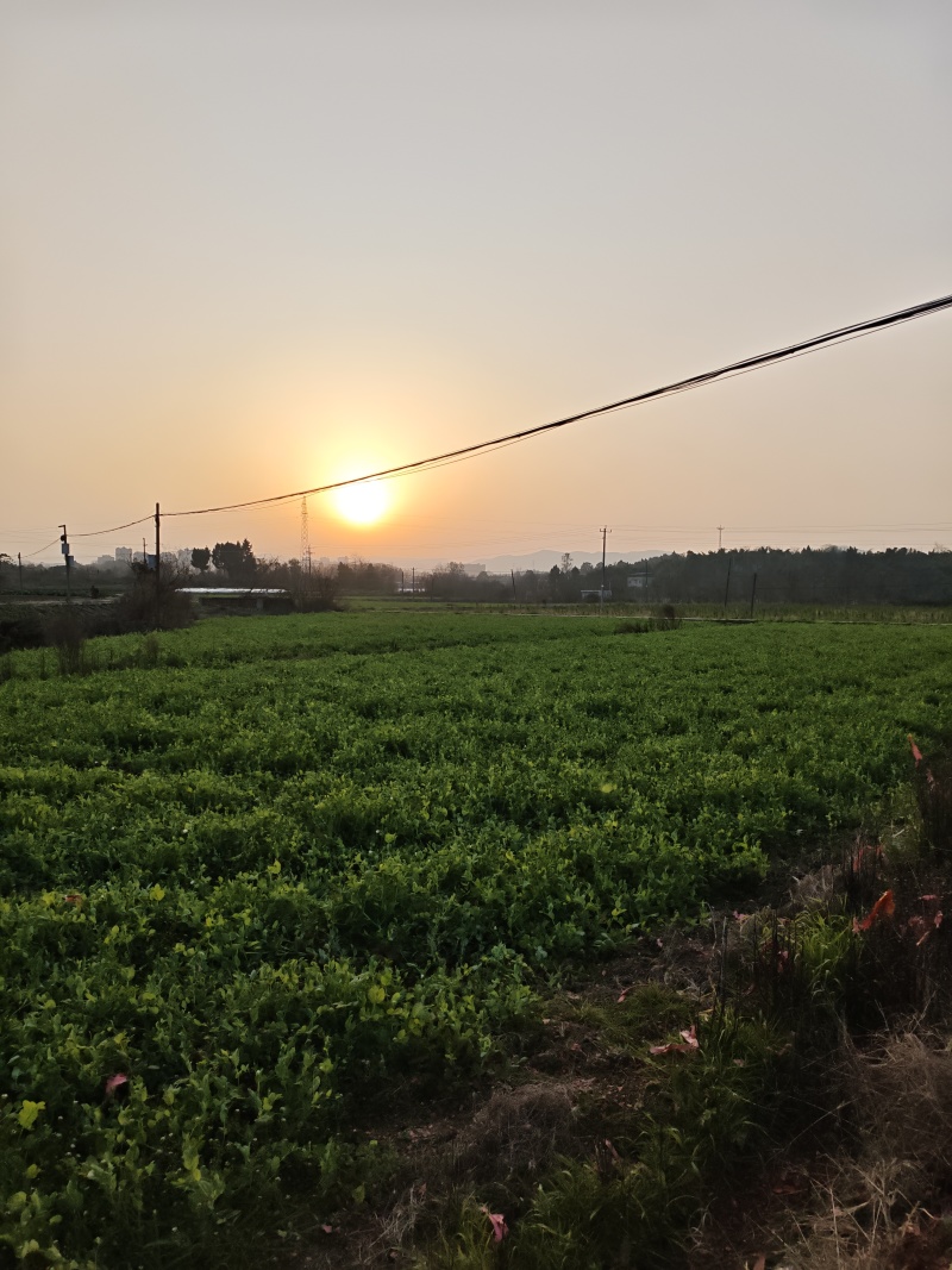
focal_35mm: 26
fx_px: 954
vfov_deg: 67.3
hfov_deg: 53.1
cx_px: 476
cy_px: 635
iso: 50
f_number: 1.5
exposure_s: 1/2889
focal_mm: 4.94
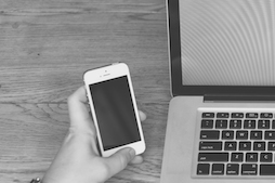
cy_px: 91
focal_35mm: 118
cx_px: 300
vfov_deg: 11.6
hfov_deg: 16.8
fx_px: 901
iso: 200
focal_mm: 50
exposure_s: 1/125
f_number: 3.2
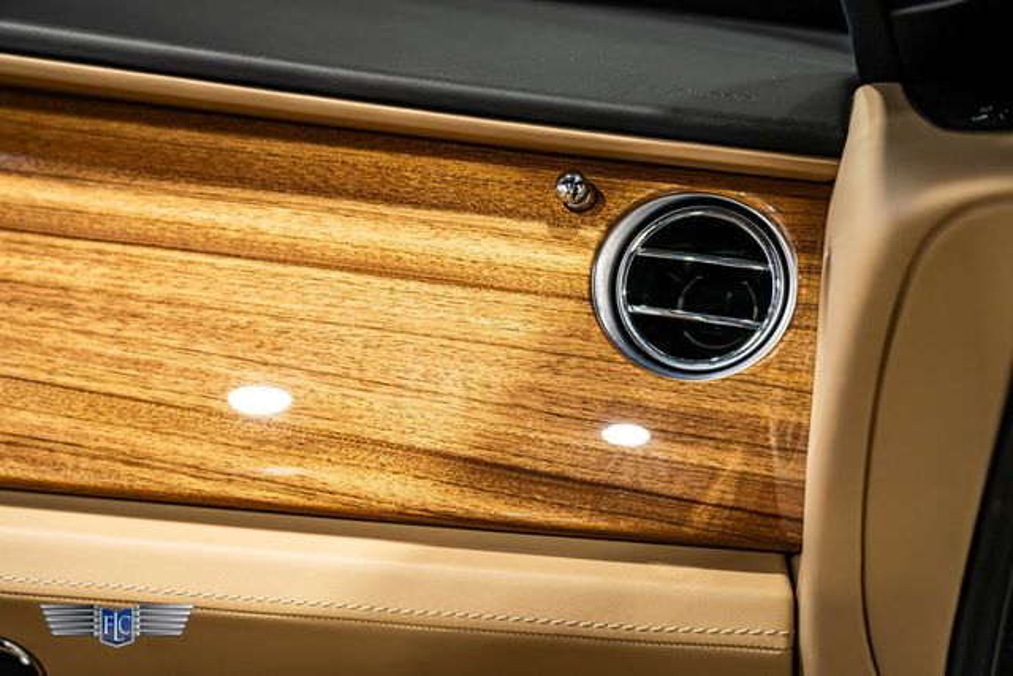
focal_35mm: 55
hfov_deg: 36.2
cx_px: 506
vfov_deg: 24.6
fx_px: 1548
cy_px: 338
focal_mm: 55
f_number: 4
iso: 1250
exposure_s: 1/80
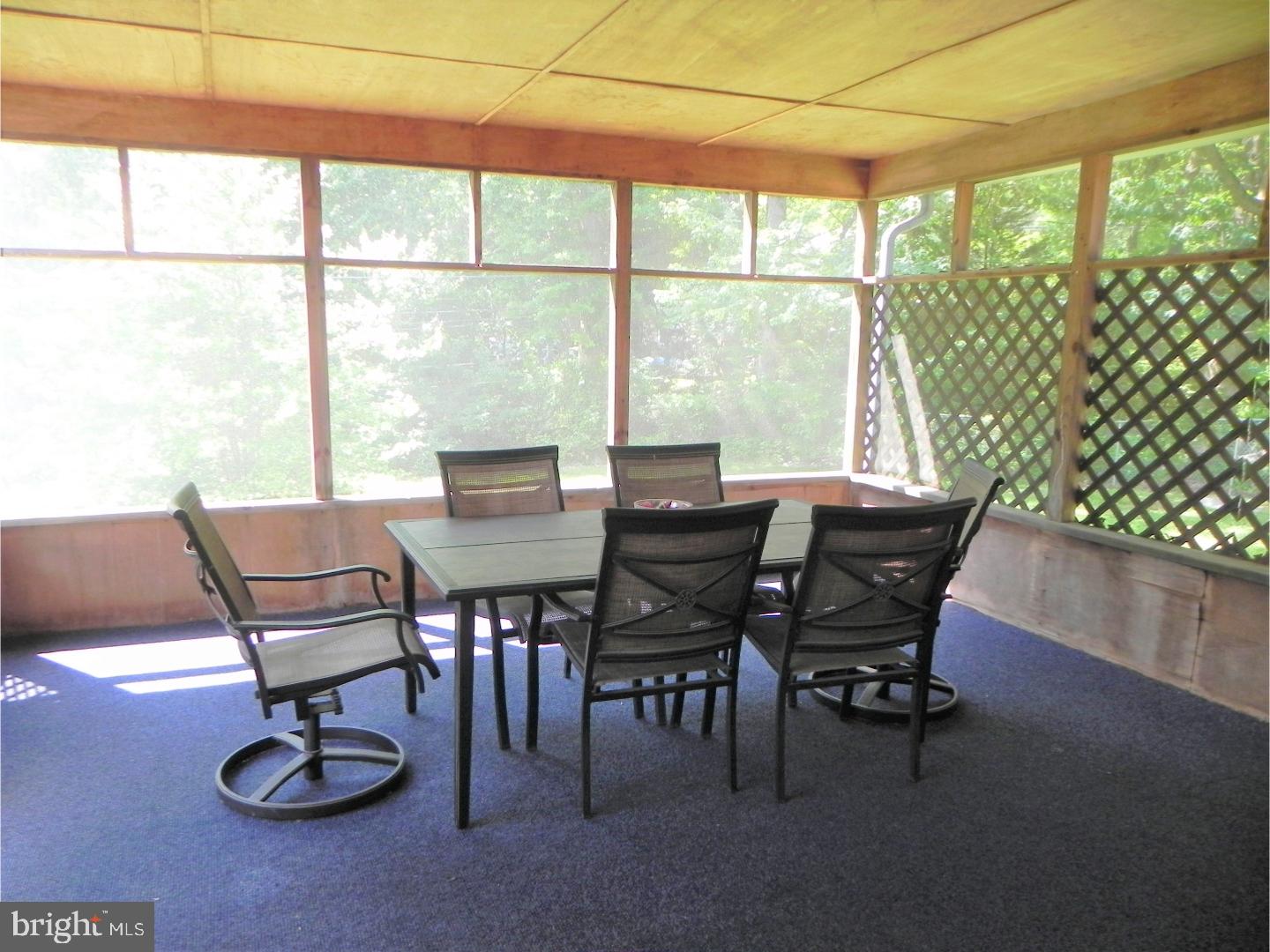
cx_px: 635
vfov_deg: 53.1
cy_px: 476
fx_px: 954
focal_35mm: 26
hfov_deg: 67.3
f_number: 3.2
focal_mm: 4.6
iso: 160
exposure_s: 1/64.8
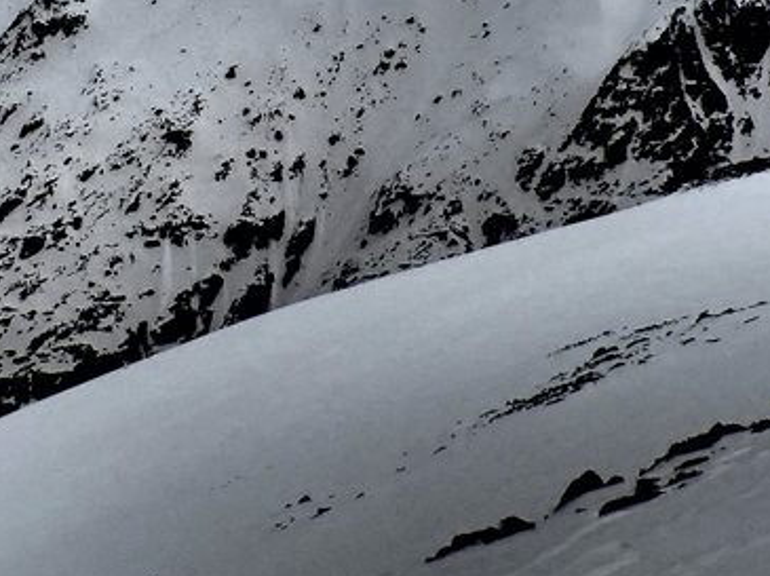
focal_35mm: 96
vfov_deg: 15.0
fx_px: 2133
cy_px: -42
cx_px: 304
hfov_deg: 20.4
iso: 100
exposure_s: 1/800
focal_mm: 6.42
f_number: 10
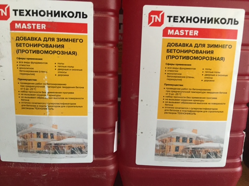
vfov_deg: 48.2
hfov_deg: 61.7
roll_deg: +0.5
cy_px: 93
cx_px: 124
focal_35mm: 29
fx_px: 209
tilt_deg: -10.9
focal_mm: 4.15
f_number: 2.2
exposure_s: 1/17
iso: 250
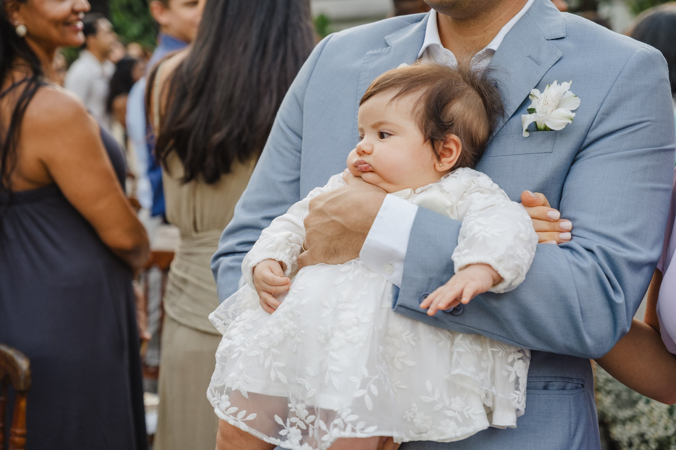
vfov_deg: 20.6
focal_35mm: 66
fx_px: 1239
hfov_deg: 30.5
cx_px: 338
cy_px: 225
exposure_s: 1/250
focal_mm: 44.1
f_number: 2.8
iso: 640
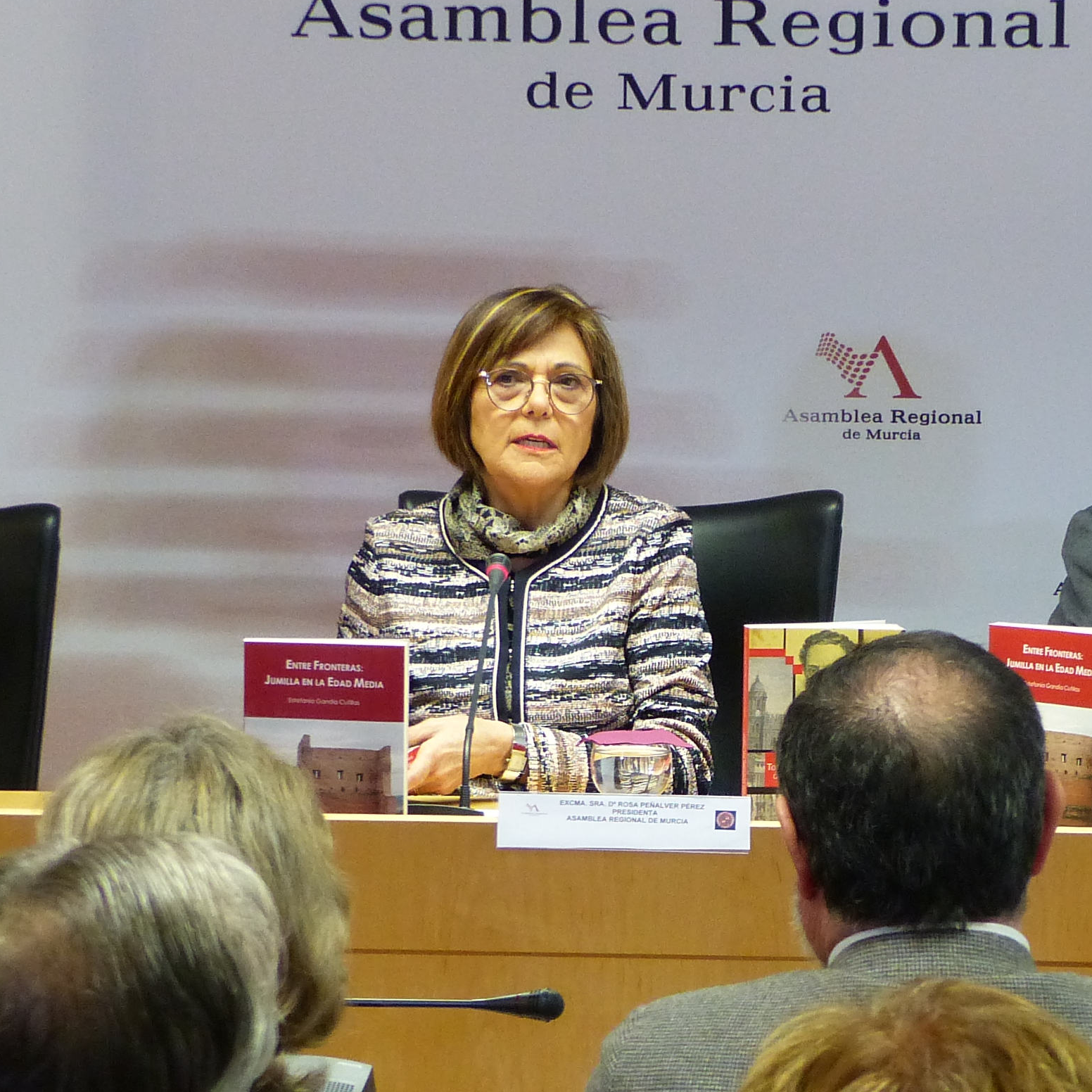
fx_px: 5853
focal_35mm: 164
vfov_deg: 10.6
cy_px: 764
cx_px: 768
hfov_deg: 10.6
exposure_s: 1/60
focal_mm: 13
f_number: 2.8
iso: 320
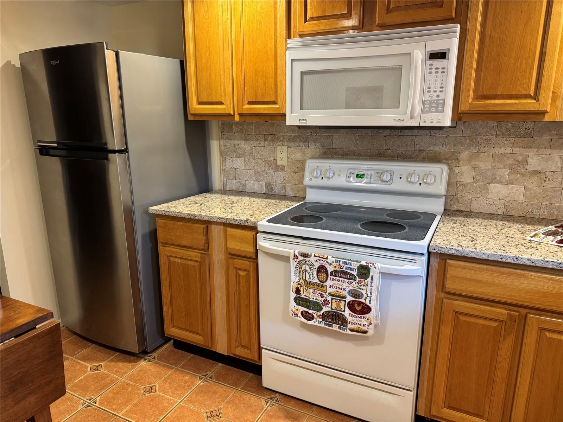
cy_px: 211
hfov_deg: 71.6
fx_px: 390
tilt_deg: -14.4
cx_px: 282
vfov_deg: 56.8
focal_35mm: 24
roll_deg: -0.9
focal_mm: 6.76
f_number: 1.78
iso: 200
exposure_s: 1/60
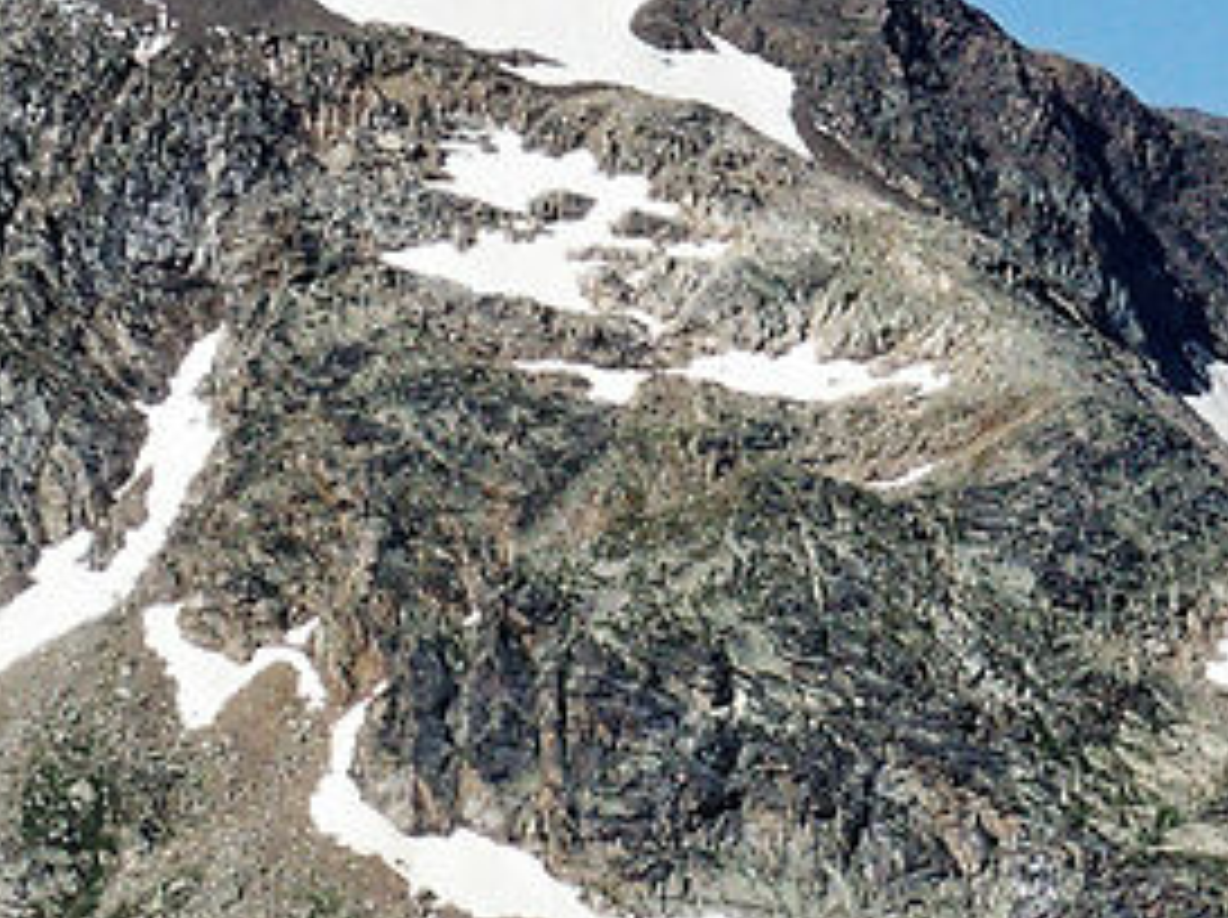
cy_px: 2259
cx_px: 1066
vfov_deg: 4.0
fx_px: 13046
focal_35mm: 368
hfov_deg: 5.4
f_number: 7.1
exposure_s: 1/800
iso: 200
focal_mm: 29
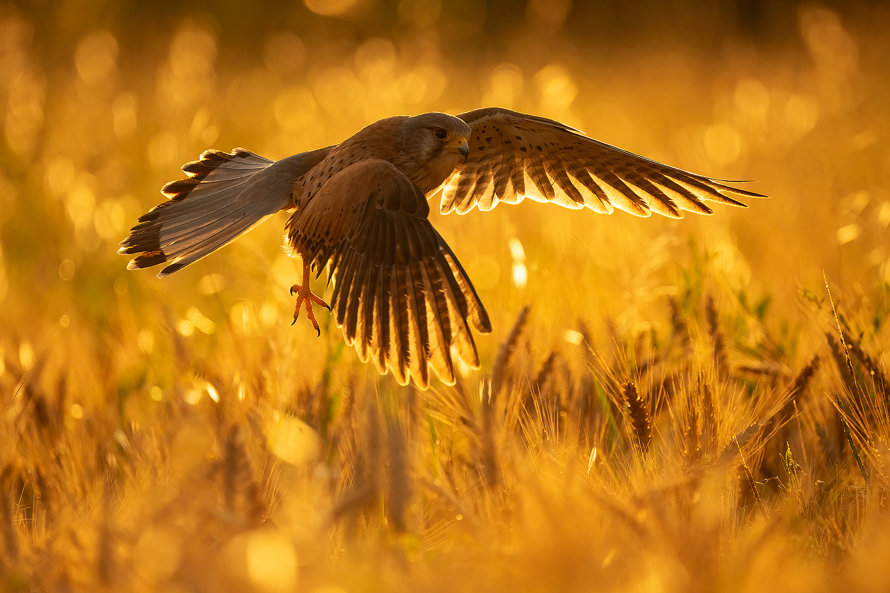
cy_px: 296
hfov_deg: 3.4
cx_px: 445
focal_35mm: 600
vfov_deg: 2.3
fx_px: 14832
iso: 2500
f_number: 6.3
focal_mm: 600
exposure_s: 1/4000
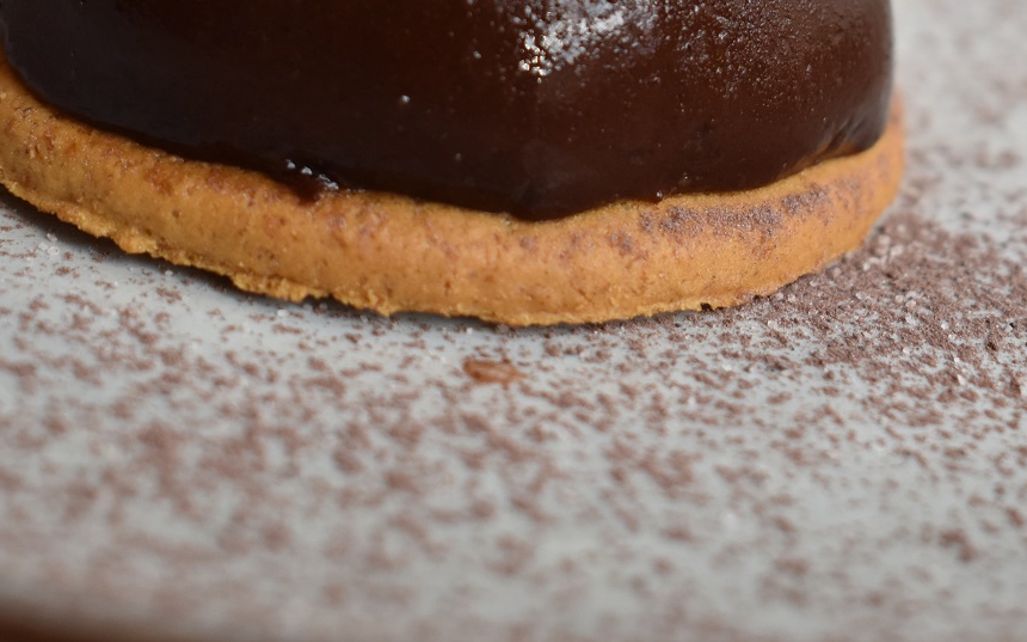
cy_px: -234
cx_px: 514
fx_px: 2686
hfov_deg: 21.6
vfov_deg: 13.1
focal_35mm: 96
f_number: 5.6
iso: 720
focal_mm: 36
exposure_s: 1/125
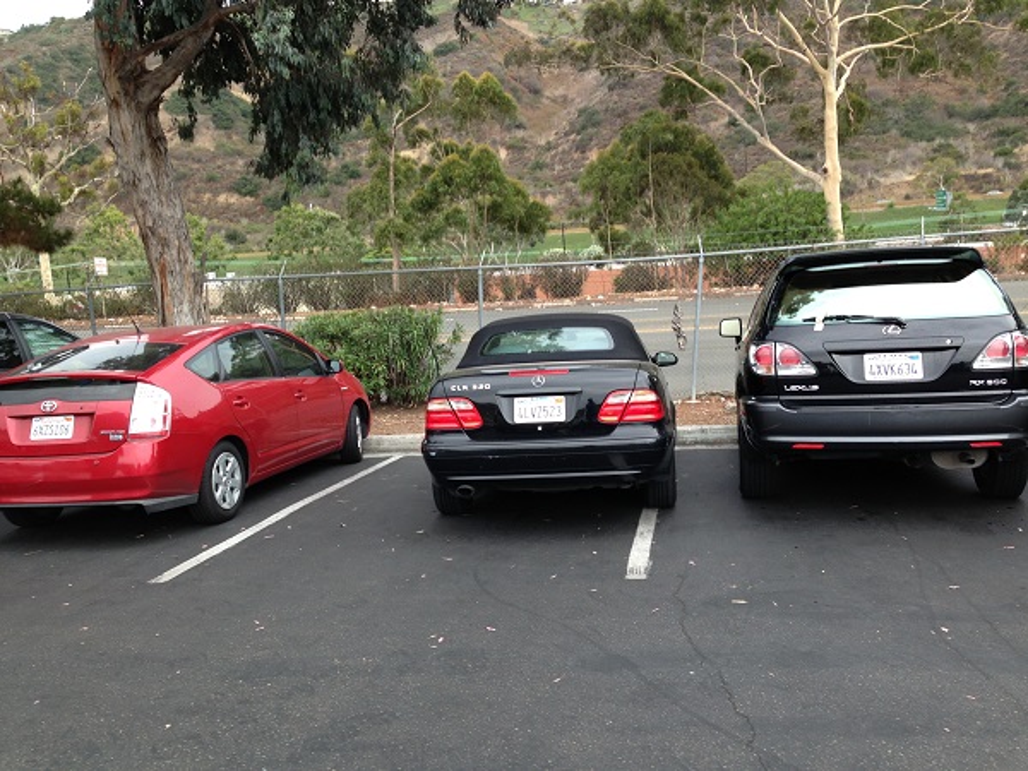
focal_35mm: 33
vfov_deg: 42.9
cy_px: 386
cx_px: 514
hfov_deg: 55.4
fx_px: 980
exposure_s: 1/167
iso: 50
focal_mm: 4.13
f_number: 2.4
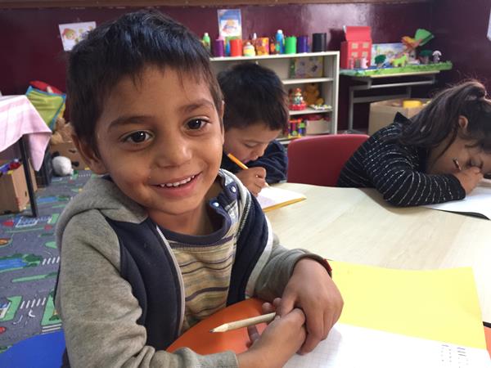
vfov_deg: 48.2
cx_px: 246
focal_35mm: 29
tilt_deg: -17.8
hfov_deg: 61.7
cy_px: 184
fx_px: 411
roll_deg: +2.7
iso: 100
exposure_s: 1/10
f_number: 2.2
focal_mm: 4.15
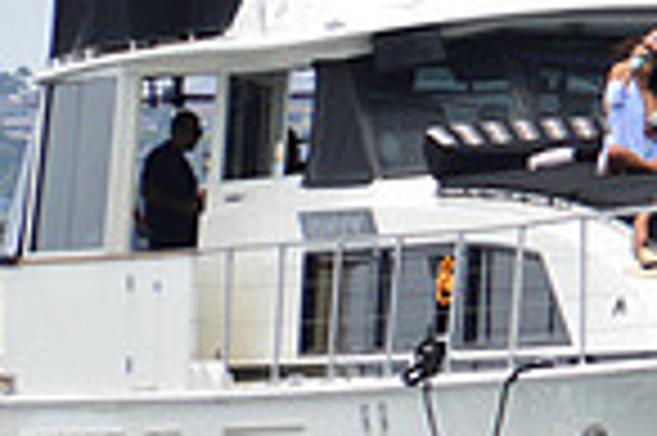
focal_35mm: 746
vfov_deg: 1.8
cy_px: -85
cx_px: 1278
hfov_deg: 2.8
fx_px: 13599
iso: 320
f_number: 11
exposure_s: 1/500
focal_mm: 125
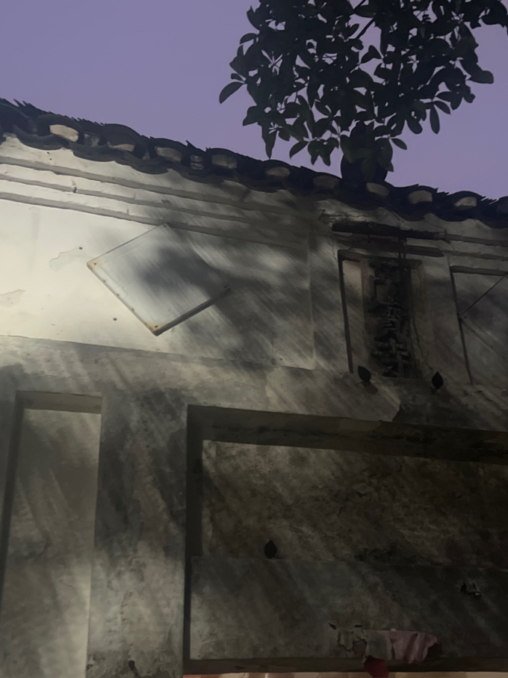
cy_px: 481
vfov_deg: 42.9
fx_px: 842
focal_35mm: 43
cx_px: 360
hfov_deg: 33.1
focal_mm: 5.7
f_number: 1.5
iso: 1000
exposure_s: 1/30
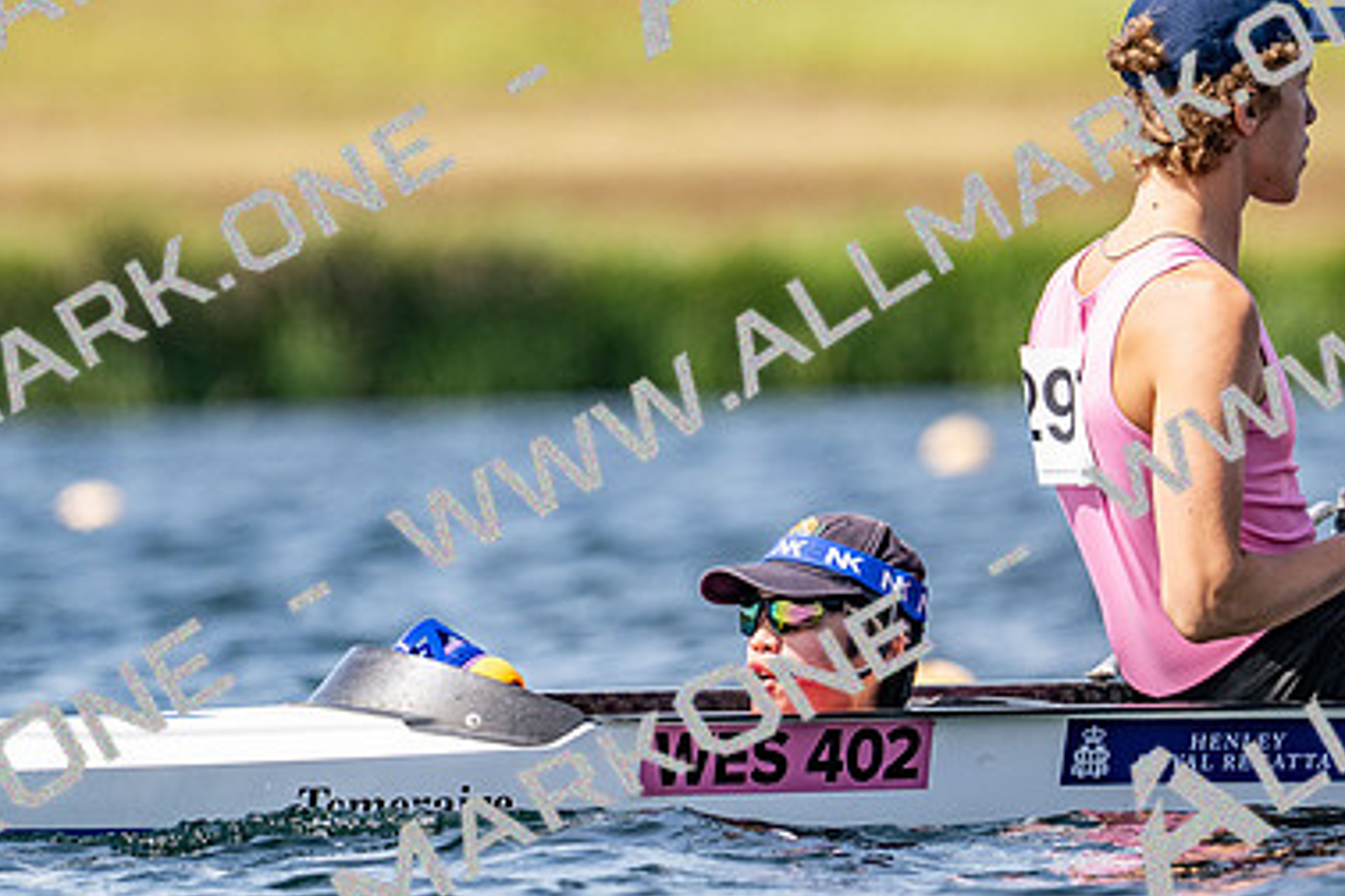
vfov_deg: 1.5
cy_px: 580
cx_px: 826
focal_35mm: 920
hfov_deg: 2.2
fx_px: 34370
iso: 220
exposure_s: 1/2500
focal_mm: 400
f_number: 4.5
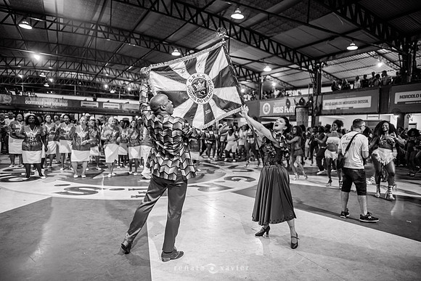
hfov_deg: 73.7
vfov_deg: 53.2
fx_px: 281
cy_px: 140
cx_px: 210
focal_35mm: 24
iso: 1600
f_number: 1.8
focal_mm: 24
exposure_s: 1/250
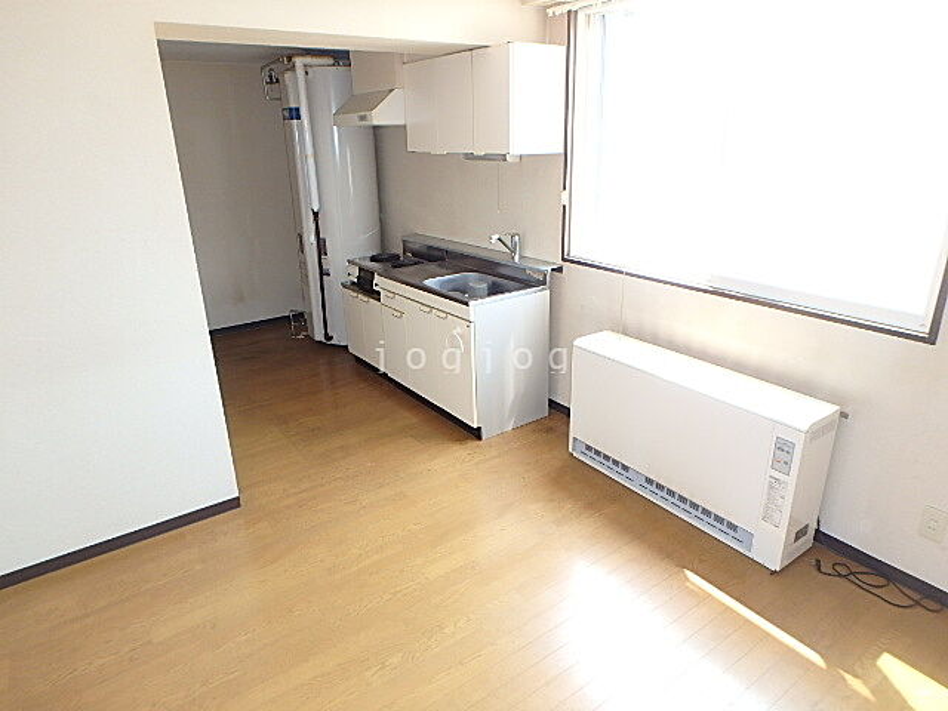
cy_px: 356
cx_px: 474
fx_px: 575
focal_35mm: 21
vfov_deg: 63.4
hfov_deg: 79.0
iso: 200
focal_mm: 3.7
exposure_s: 1/30
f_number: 3.5
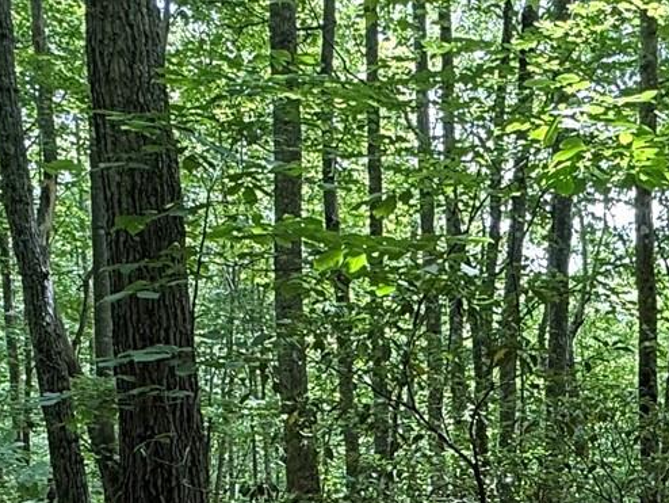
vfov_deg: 24.4
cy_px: 476
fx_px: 1121
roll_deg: -0.7
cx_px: 569
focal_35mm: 58
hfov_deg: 32.0
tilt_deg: -5.5
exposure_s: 1/99
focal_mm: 2.22
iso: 125
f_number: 2.2
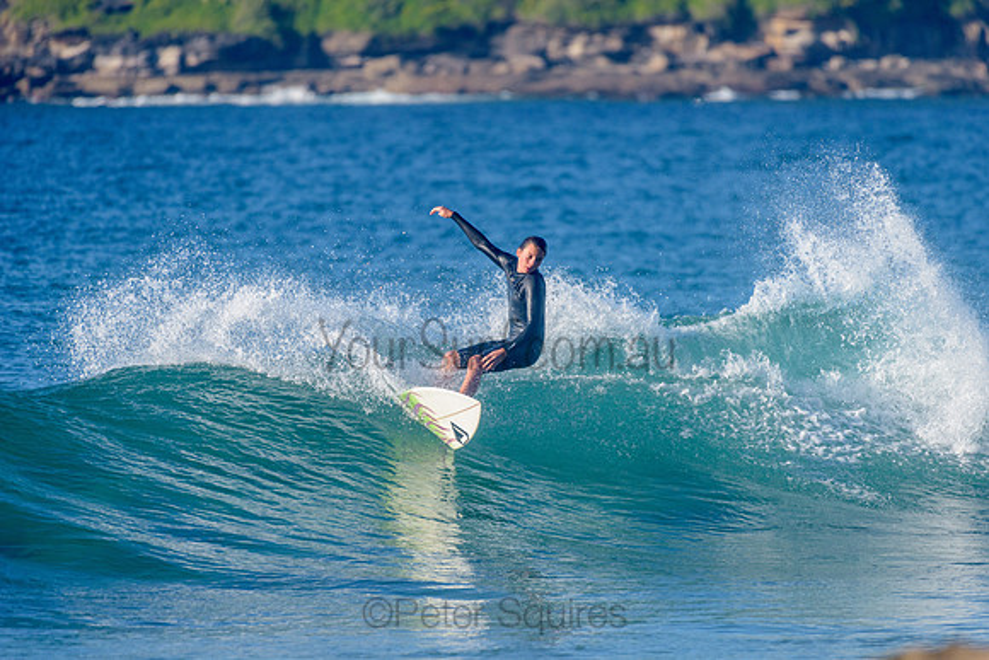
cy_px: 330
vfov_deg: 2.7
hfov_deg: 4.1
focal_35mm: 500
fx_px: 13747
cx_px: 494
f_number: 5.6
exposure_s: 1/2000
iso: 280
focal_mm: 500
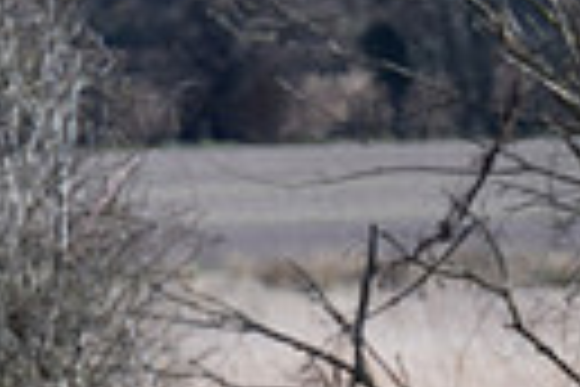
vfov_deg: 1.4
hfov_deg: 2.0
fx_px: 16303
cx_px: -364
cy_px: 472
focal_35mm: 1012
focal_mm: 150
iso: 160
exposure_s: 1/1000
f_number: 4
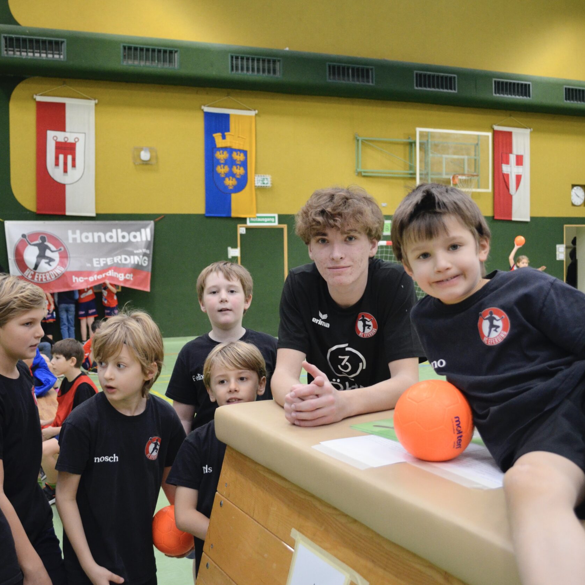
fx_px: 746
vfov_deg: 42.8
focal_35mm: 39
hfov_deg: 42.8
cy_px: 291
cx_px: 274
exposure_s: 1/250
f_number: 3.8
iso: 1600
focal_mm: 20
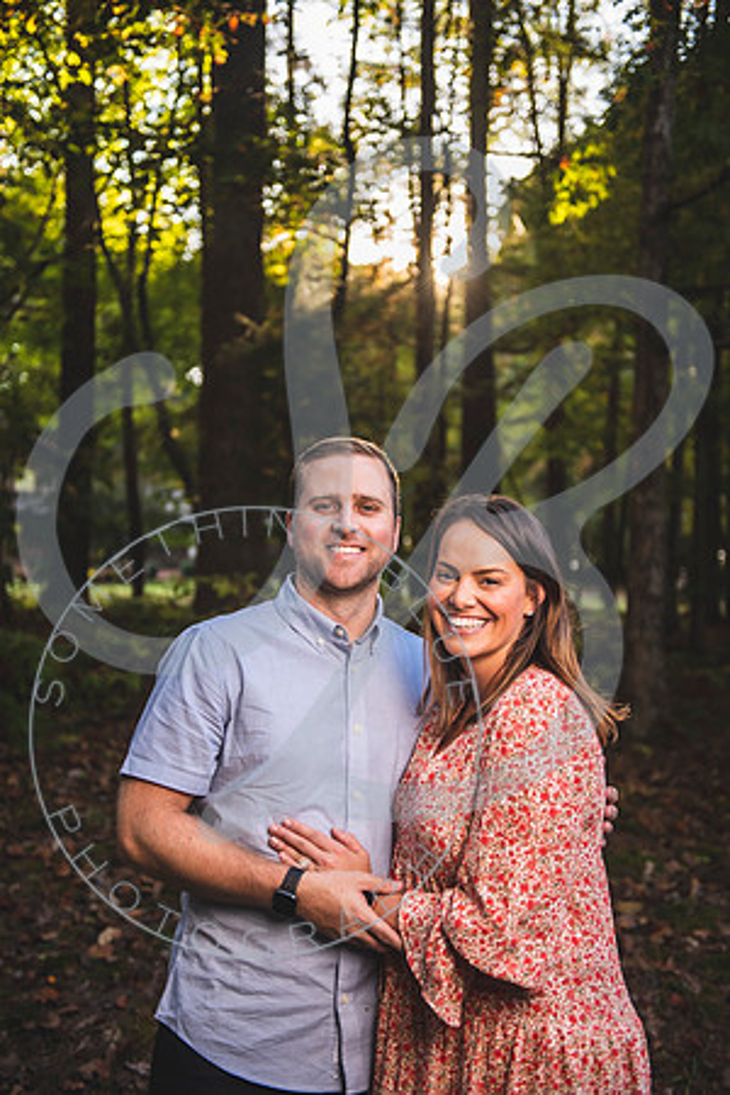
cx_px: 365
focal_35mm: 48
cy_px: 548
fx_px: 1460
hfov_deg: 28.1
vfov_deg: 41.1
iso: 100
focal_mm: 48
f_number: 2.8
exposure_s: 1/200
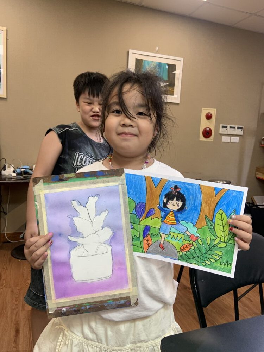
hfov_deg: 53.1
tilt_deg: -6.7
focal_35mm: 26
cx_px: 132
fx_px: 264
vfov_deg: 67.3
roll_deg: -2.5
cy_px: 176
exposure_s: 1/110
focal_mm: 4.25
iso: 100
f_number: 1.8
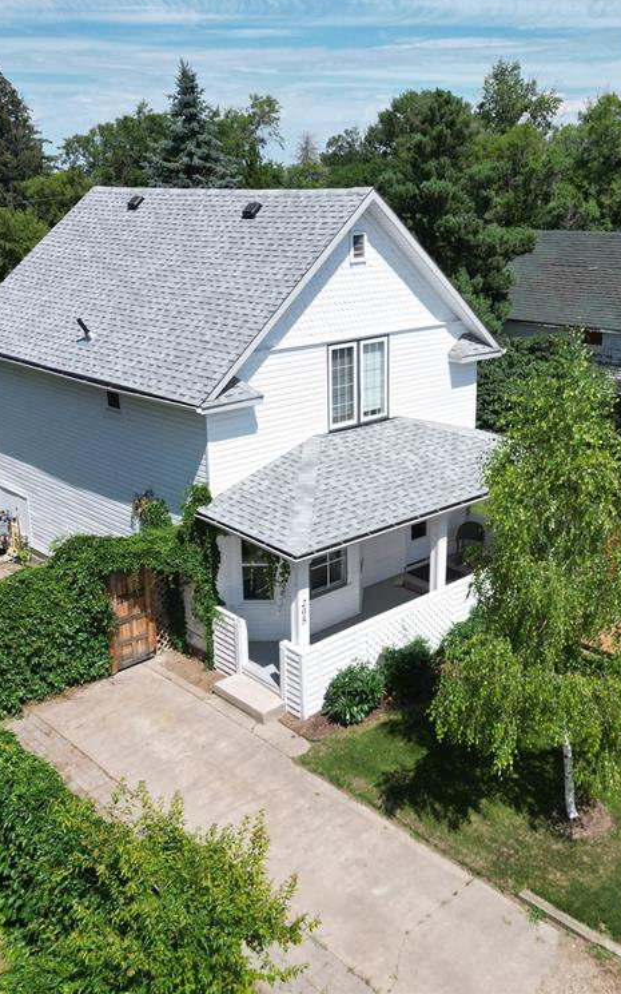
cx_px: 355
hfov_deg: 36.2
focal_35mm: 35
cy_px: 482
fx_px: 948
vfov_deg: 55.3
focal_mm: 6.72
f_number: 1.7
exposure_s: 1/4000
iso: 130
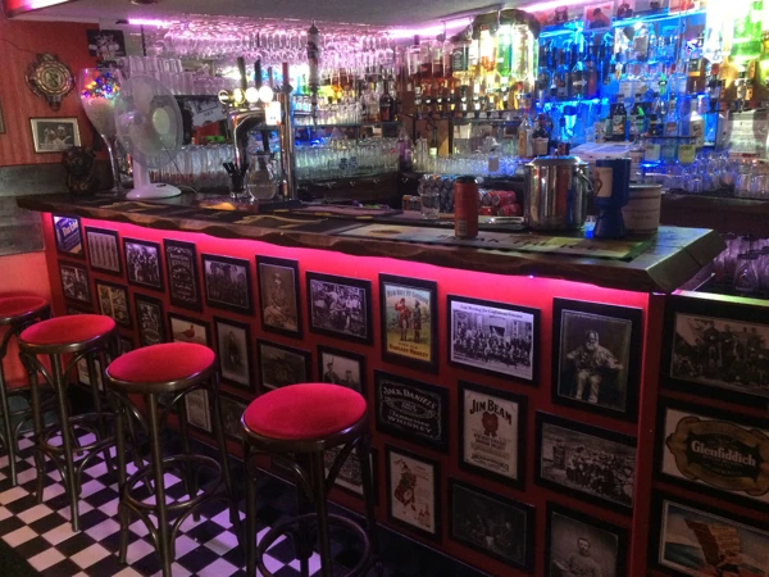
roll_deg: +1.5
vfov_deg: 48.2
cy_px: 288
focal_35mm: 29
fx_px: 644
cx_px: 384
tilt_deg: -15.4
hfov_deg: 61.7
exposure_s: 1/20
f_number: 2.2
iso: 320
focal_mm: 4.15
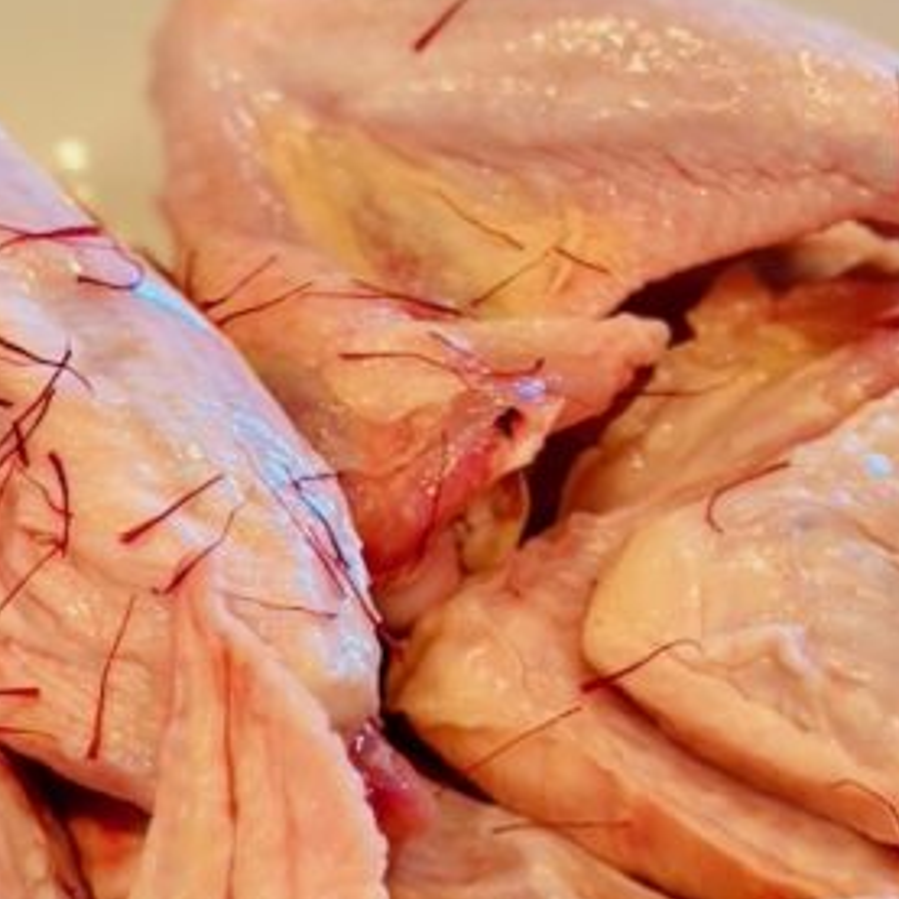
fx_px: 2498
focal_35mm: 85
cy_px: 662
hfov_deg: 20.4
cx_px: 441
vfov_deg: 20.3
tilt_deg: -46.4
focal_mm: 5.96
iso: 100
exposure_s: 1/100
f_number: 1.6
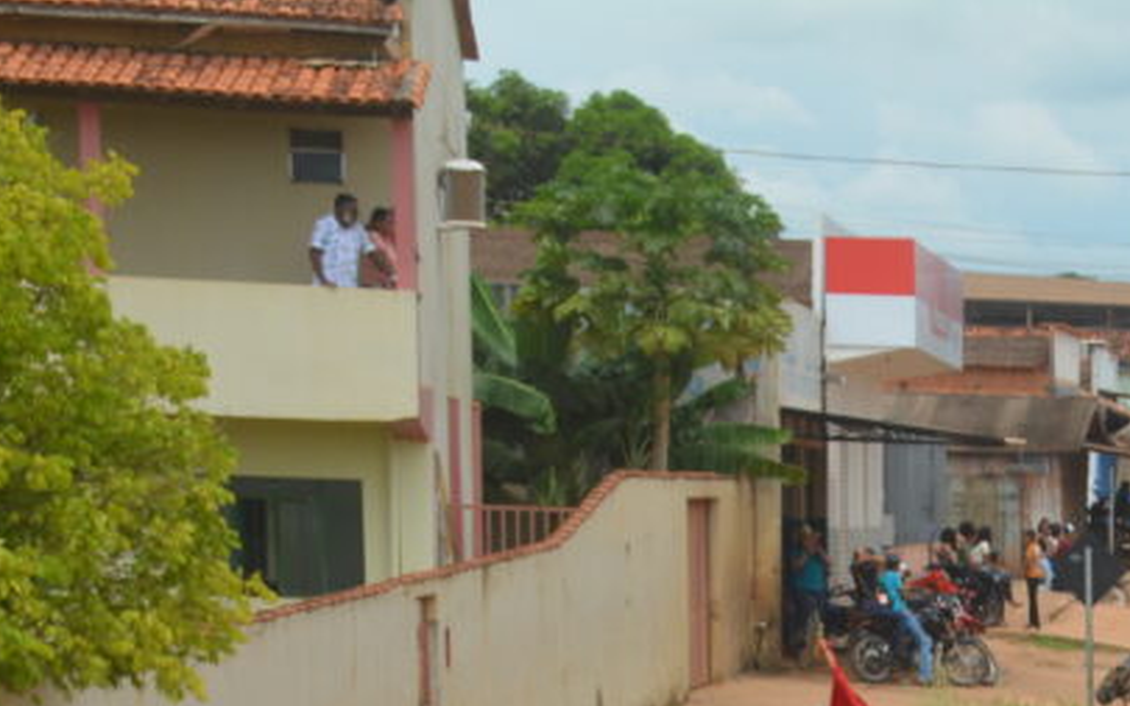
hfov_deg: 11.6
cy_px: 1426
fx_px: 5358
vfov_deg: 7.2
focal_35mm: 174
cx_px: 1652
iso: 100
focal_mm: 30
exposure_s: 1/250
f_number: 8
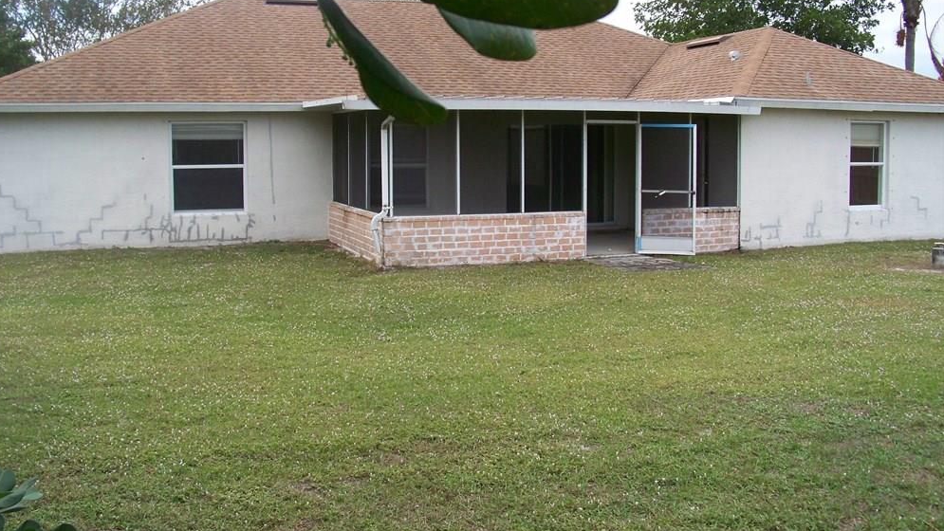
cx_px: 460
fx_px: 926
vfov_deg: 32.0
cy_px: 230
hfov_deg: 54.0
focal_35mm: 37
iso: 200
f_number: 4
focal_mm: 5.85
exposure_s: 1/640
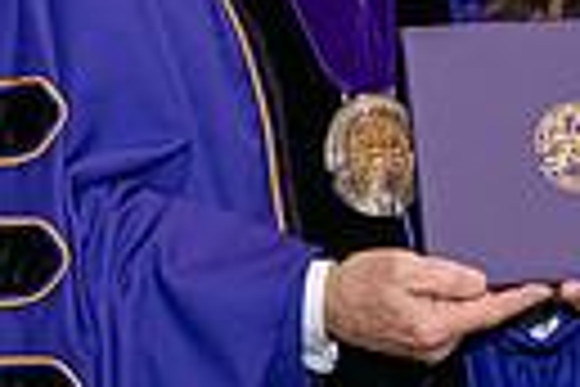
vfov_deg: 4.4
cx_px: 207
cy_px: -106
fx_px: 5058
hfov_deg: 6.6
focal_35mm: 314
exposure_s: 1/200
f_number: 5
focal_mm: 70
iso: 2500
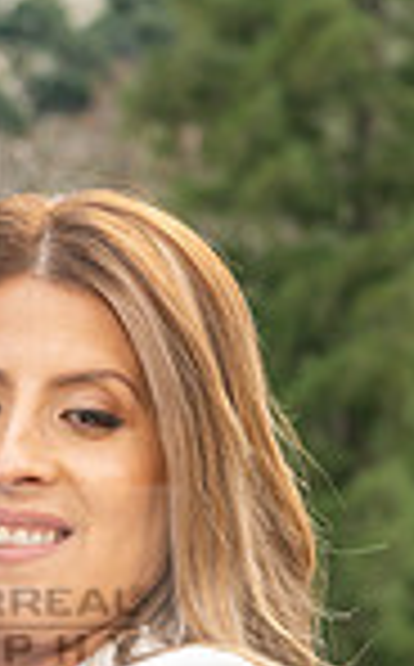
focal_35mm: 306
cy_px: 570
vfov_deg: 6.9
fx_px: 5546
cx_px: -398
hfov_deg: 4.2
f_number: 5.6
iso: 200
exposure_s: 1/125
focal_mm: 62
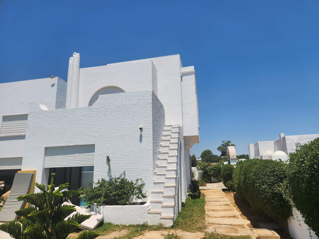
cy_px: 120
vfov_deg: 58.9
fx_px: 212
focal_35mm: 23
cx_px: 160
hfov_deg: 73.9
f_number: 1.8
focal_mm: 5.4
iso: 20
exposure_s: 1/3185
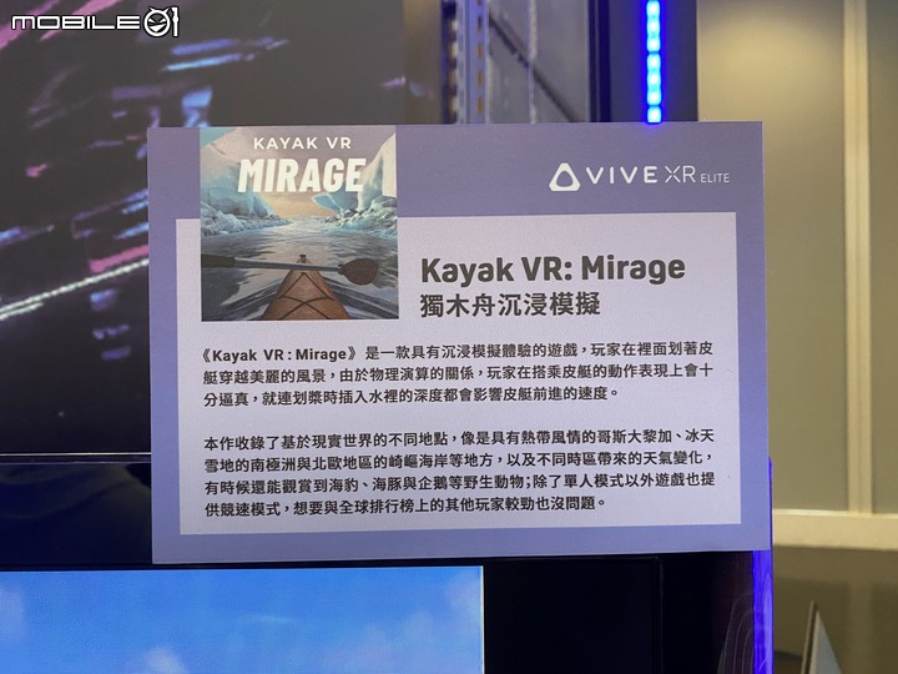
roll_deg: +0.0
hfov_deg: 67.3
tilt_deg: +0.2
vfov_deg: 53.1
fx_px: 674
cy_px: 337
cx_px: 449
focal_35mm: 26
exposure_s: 1/60
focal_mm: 4.25
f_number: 1.8
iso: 320
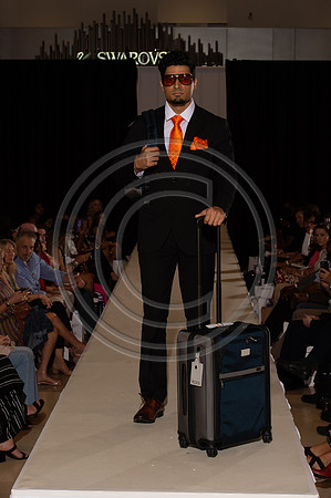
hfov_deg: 17.5
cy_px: 249
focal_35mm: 78
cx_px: 166
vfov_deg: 26.0
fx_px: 1078
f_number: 9
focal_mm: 78
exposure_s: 1/250
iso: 800
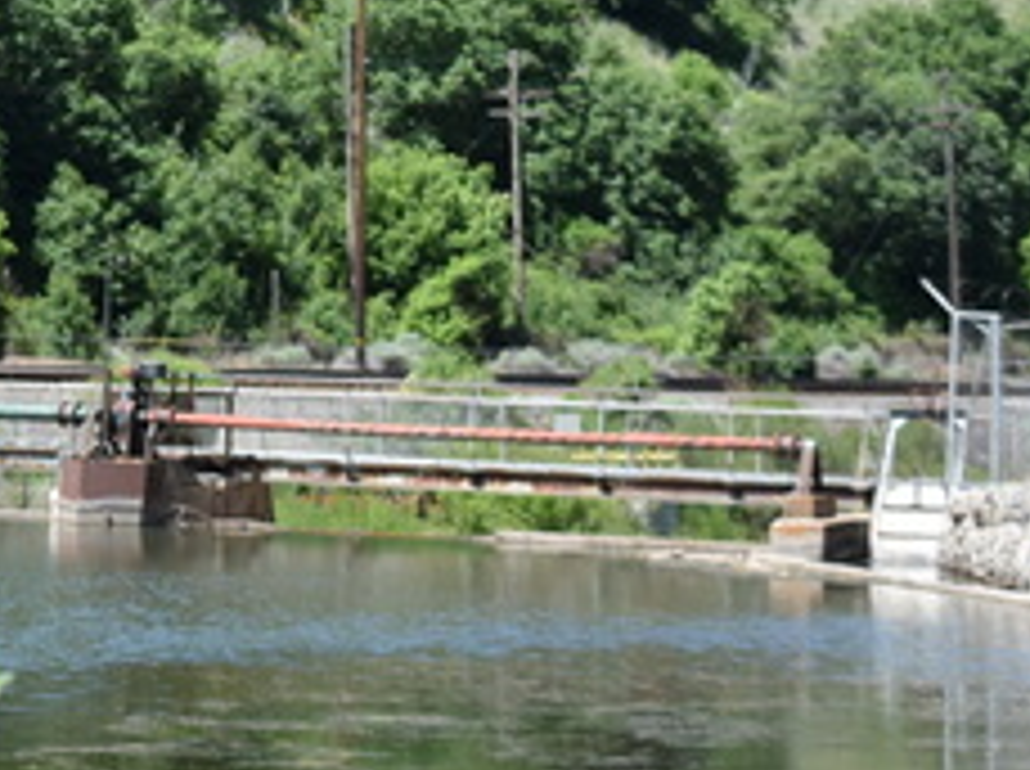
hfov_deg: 11.0
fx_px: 5249
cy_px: -173
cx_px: -202
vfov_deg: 8.3
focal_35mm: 177
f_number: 6.3
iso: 400
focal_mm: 35
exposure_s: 1/1600
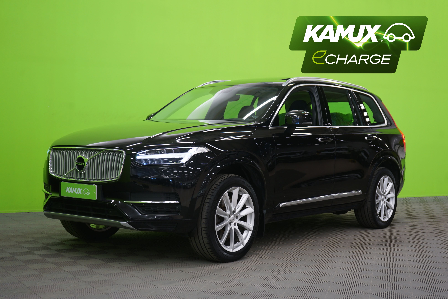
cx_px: 224
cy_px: 150
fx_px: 635
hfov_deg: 38.9
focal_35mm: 51
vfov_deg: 26.5
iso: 400
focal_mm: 51
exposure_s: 1/8
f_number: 5
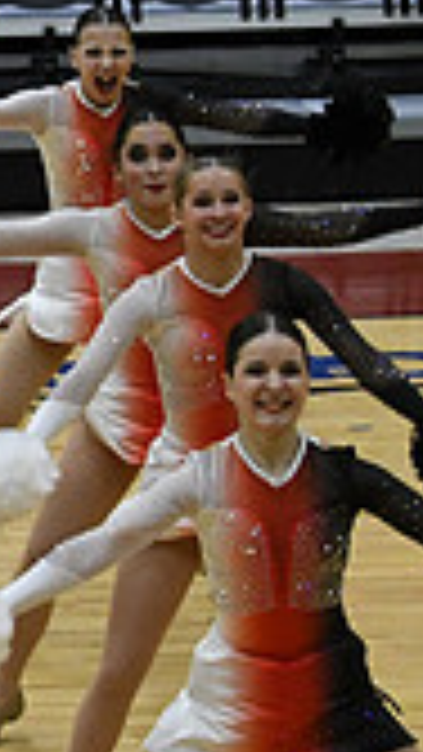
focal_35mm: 383
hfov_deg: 3.1
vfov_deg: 5.6
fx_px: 7633
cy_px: 516
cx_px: -846
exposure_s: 1/500
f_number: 4
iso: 4000
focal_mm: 70
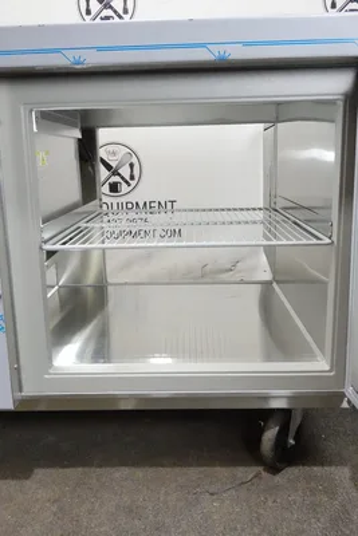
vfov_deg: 55.8
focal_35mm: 34
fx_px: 507
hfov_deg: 38.9
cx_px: 179
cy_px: 268
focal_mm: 12.76
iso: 4000
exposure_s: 1/40
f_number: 7.1
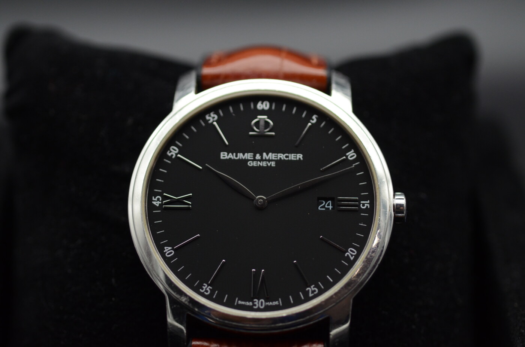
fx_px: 1310
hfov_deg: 22.7
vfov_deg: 15.1
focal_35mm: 90
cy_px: 174
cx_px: 262
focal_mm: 60
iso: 800
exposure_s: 1/500
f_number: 3.5
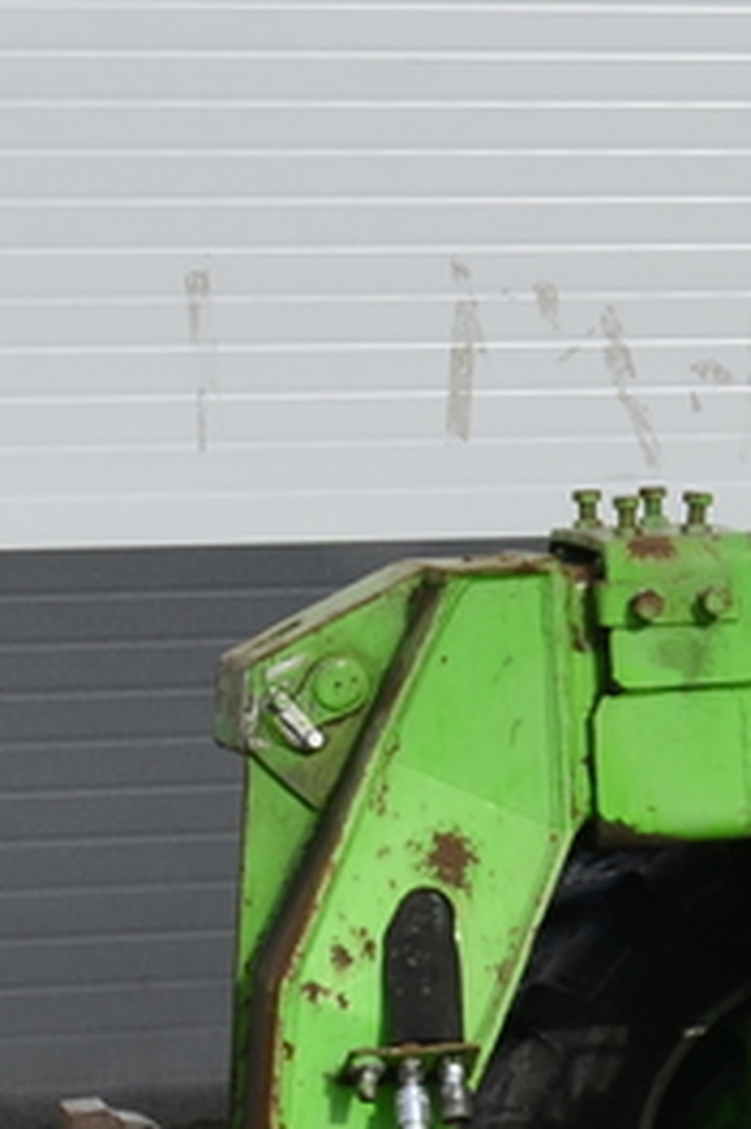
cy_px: 597
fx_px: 5483
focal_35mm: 175
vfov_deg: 11.8
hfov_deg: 7.5
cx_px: 1459
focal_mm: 24
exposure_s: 1/320
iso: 125
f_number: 10
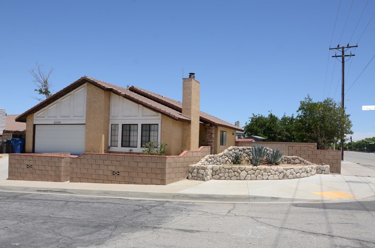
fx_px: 312
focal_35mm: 30
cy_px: 136
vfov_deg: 43.3
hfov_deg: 62.0
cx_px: 181
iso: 100
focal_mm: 18
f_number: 9
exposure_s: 1/250
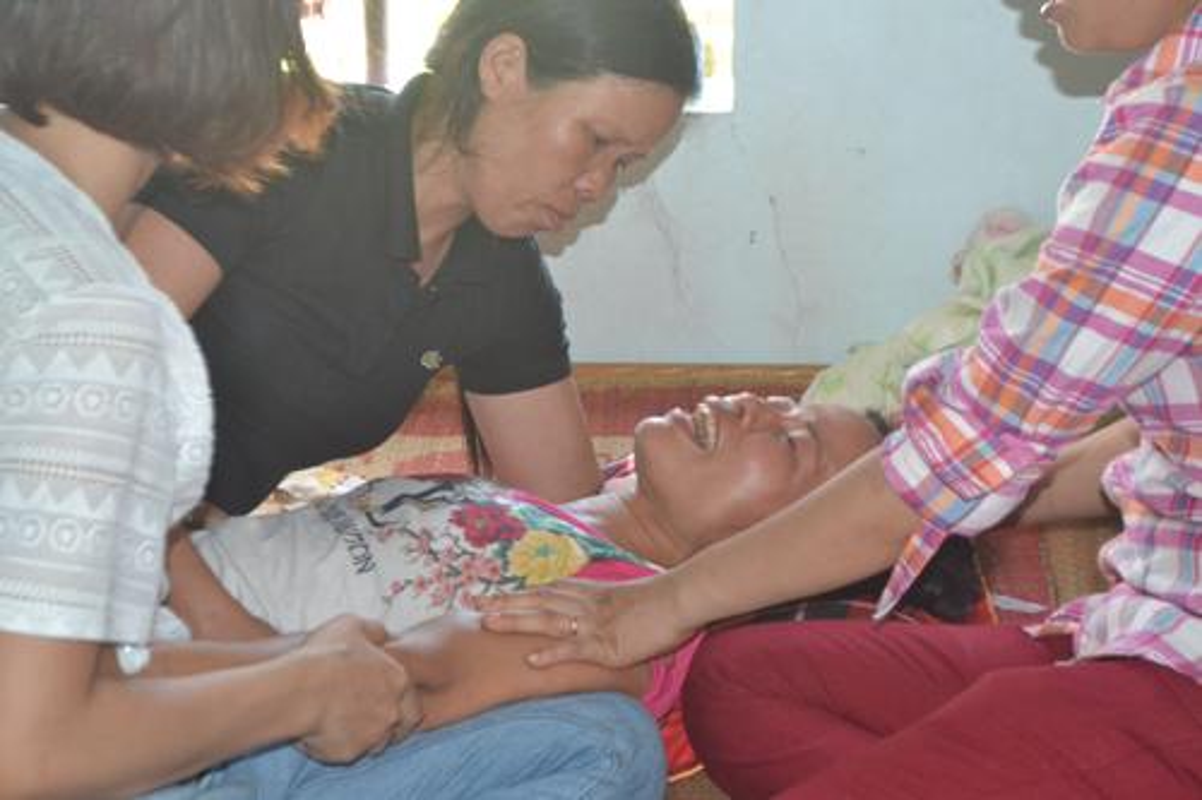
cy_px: 400
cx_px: 601
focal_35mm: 72
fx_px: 2403
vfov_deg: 18.9
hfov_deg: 28.1
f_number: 5.3
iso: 1800
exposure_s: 1/60
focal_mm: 48
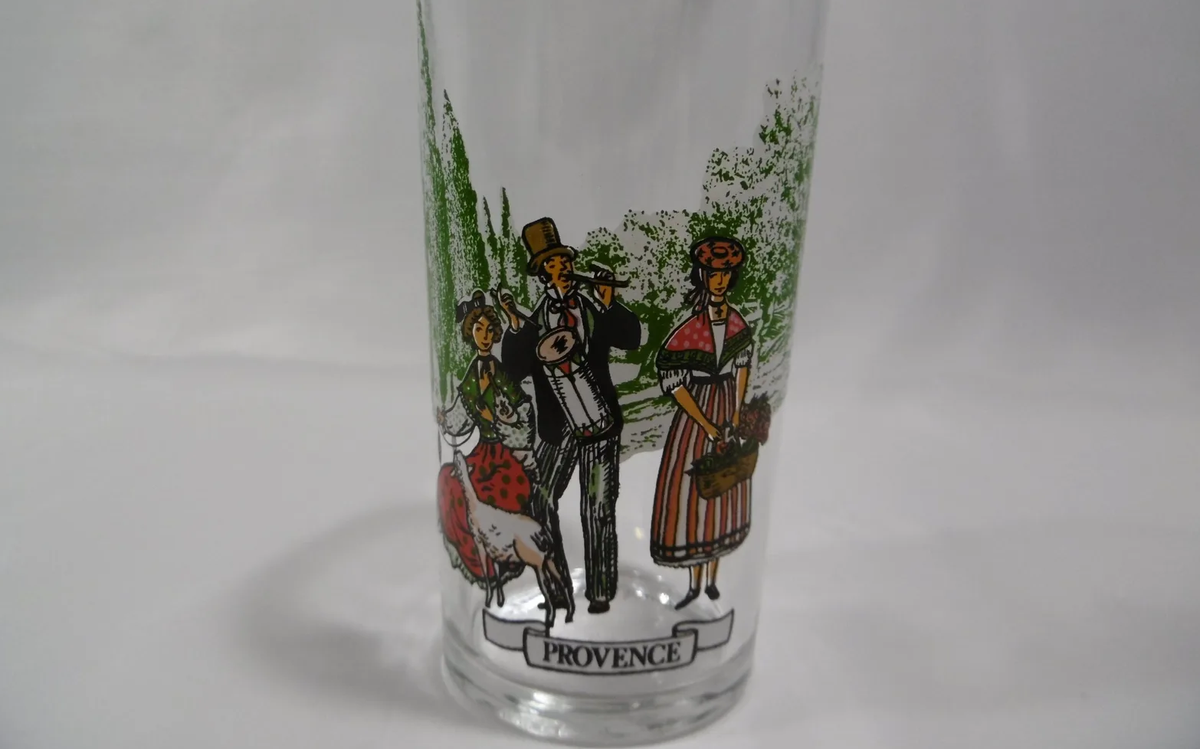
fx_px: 850
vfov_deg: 47.3
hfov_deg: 70.4
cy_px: 299
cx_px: 601
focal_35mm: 26
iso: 160
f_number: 3.1
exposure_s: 1/60
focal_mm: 4.3
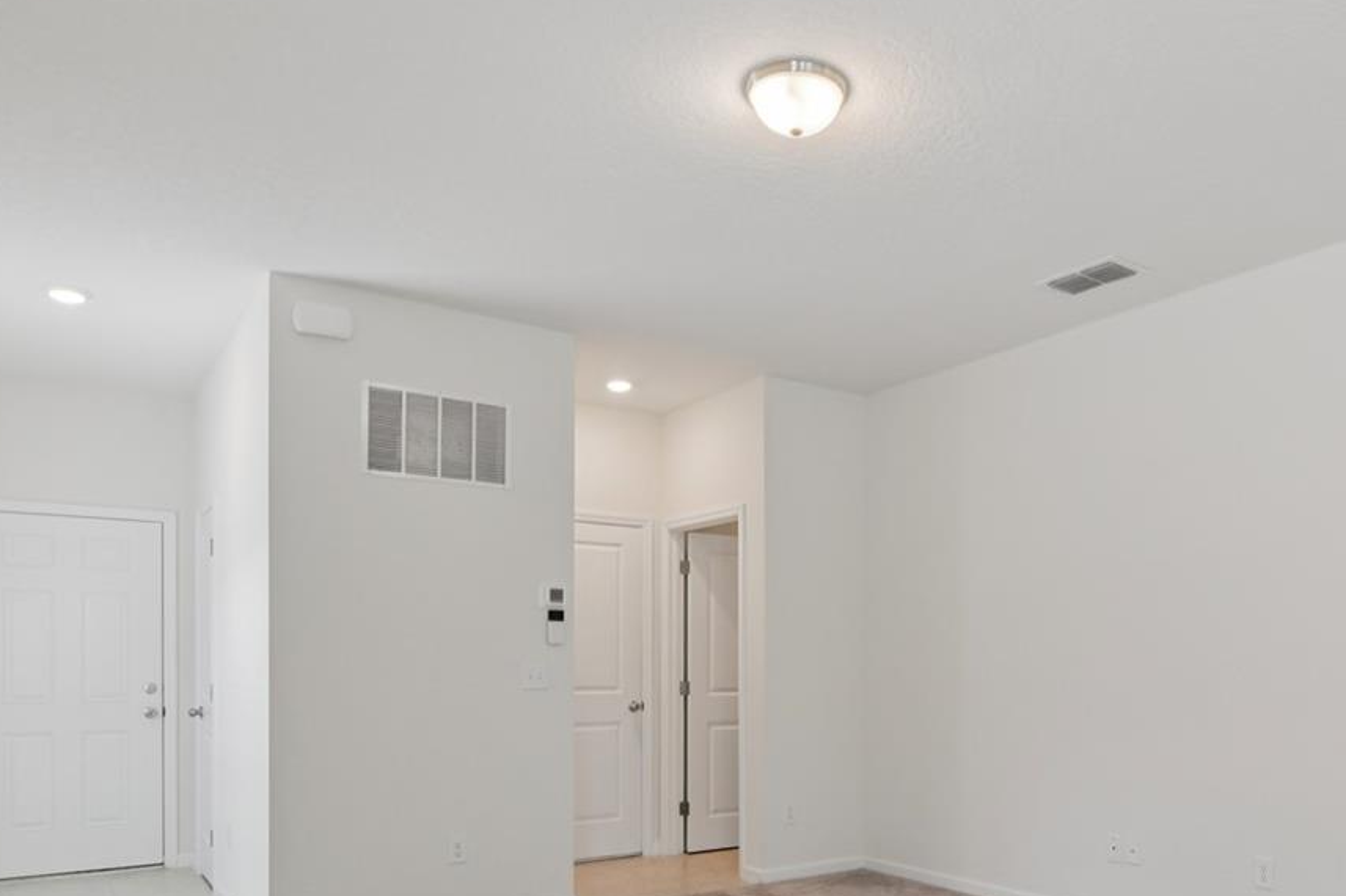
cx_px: 831
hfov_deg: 64.7
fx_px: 1047
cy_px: 687
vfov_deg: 44.6
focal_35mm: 28
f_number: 8
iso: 400
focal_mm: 15
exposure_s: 1/25
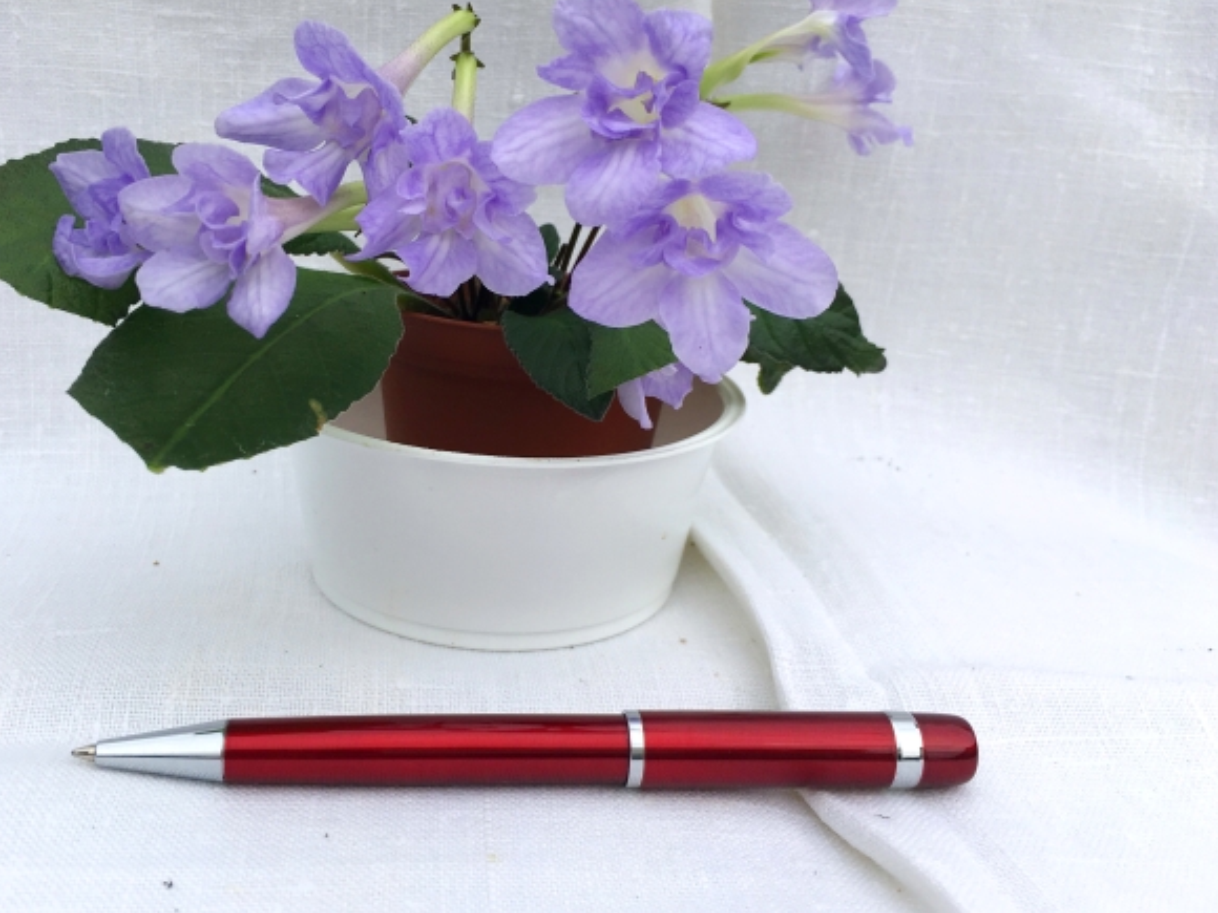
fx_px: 1232
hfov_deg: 52.4
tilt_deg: -25.1
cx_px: 523
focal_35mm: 35
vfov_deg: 40.7
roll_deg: -4.2
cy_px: 423
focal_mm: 4.15
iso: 25
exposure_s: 1/2137
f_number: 2.2
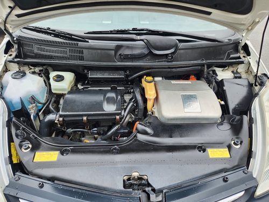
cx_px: 134
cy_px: 101
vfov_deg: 58.9
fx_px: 179
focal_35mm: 23
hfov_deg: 73.9
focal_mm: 5.4
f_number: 1.8
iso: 20
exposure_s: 1/198
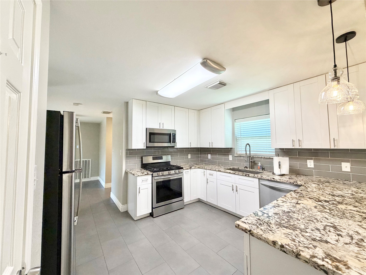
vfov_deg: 85.7
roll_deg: +0.7
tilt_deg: +3.0
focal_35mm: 14
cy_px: 138
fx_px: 148
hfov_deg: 102.1
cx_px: 183
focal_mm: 2.22
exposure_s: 1/120
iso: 250
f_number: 2.2
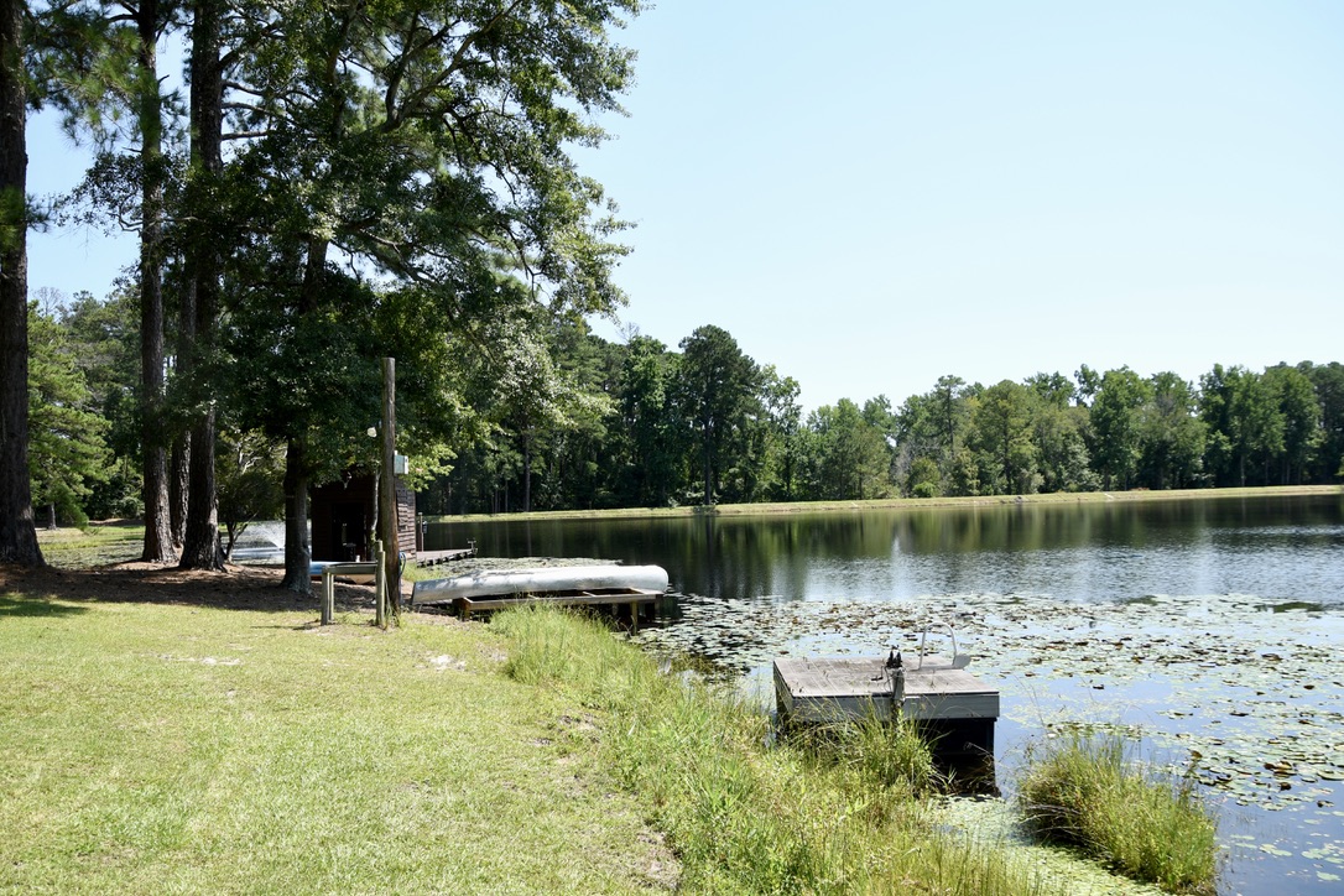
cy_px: 448
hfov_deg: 61.9
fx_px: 1120
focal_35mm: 30
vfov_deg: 43.6
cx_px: 672
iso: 250
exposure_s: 1/500
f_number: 6.3
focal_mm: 20
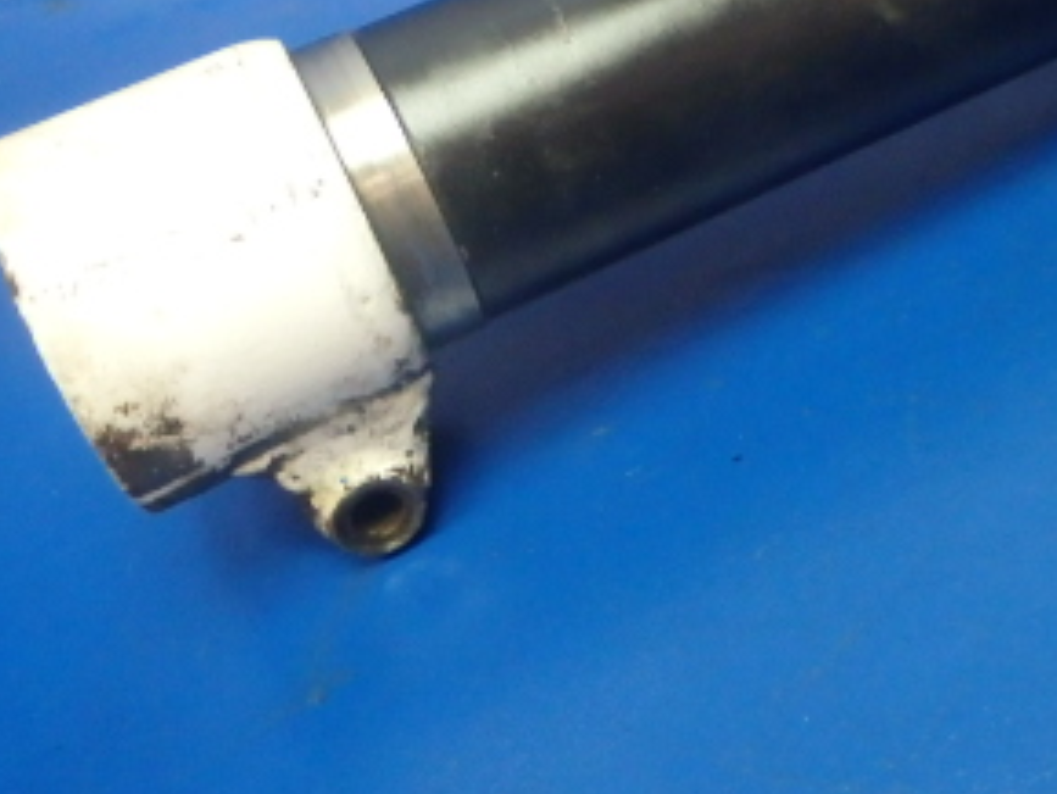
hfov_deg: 29.3
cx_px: 1035
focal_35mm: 62
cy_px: 172
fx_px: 1894
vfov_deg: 23.4
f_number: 3.9
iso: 800
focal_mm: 5
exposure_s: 1/30
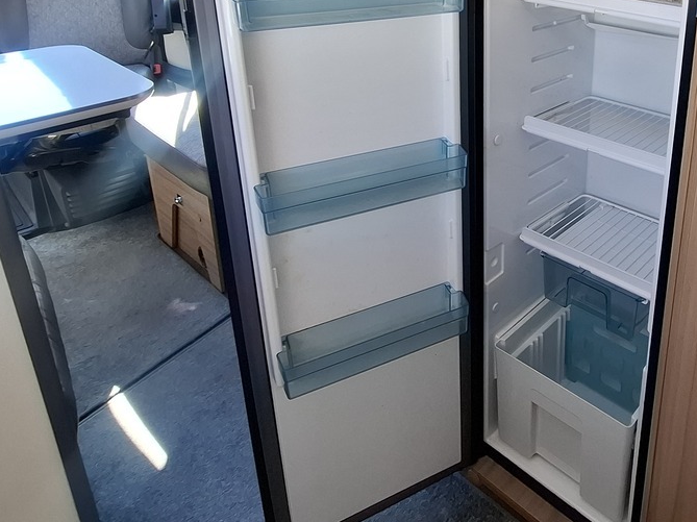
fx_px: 563
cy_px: 84
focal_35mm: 28
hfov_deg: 60.3
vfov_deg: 46.3
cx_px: 516
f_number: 2.2
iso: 40
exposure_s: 1/50
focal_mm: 1.74
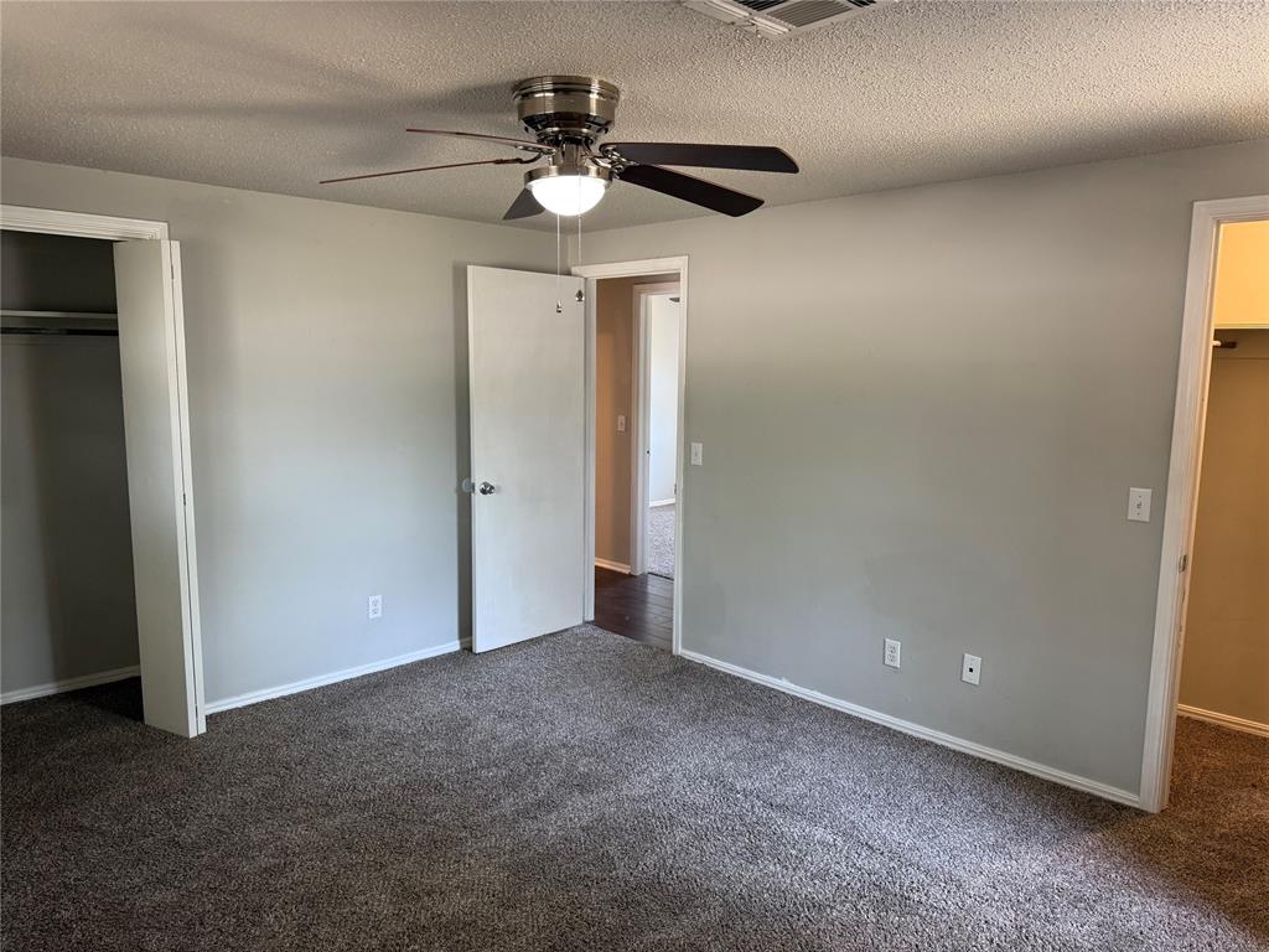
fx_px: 880
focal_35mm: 24
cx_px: 634
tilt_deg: -7.4
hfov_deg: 71.6
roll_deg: -0.8
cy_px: 476
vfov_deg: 56.8
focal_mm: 6.76
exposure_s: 1/60
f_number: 1.78
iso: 160
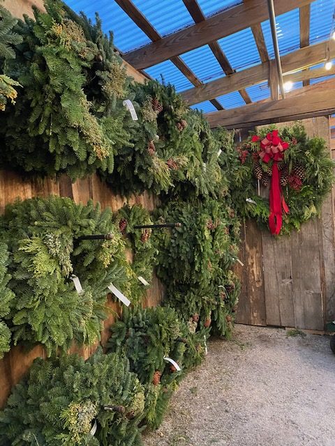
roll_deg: +3.4
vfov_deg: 67.3
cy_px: 223
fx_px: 335
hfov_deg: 53.1
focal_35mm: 26
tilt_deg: -0.1
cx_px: 168
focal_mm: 4.25
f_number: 1.8
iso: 800
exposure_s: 1/30
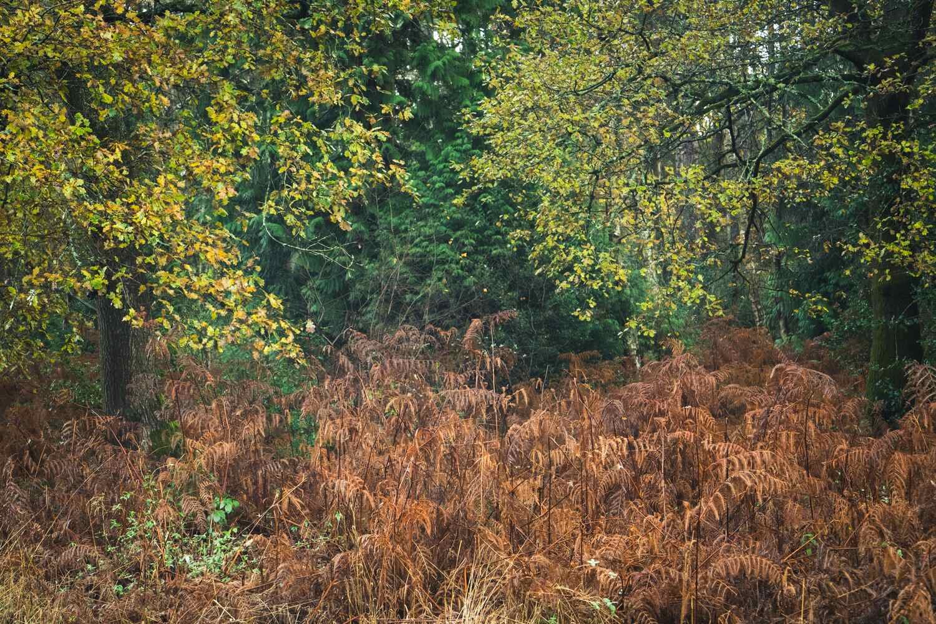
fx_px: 1820
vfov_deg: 19.5
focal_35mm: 70
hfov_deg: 28.8
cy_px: 312
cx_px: 468
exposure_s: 1/160
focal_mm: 70
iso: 8000
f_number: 8
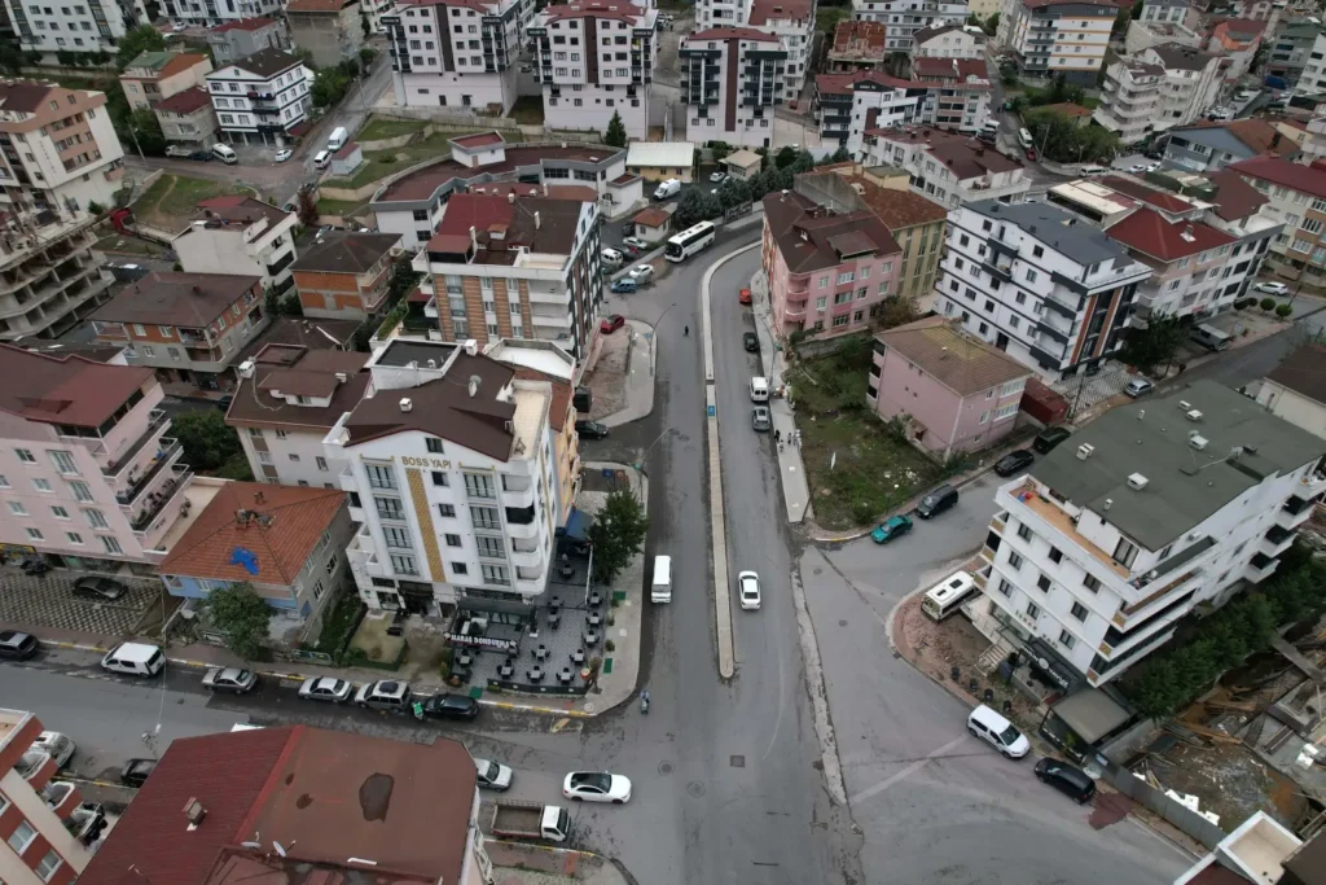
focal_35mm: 22
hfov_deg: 78.6
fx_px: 810
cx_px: 663
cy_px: 442
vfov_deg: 57.2
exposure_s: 1/1000
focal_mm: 8.38
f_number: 2.8
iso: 100
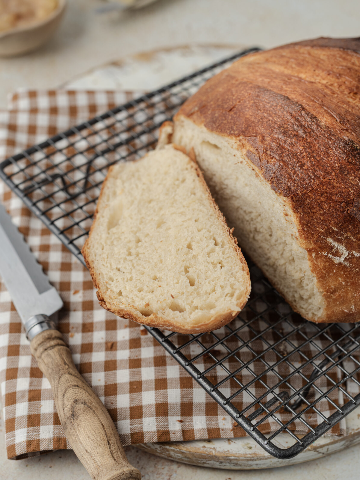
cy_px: 269
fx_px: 763
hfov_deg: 26.6
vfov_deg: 34.9
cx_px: 182
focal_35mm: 55
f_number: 5.6
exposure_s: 1/40
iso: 200
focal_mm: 50
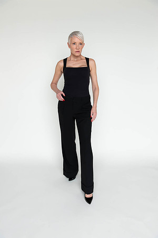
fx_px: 197
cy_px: 119
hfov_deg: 43.6
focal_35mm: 30
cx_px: 79
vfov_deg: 61.9
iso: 640
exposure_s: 1/125
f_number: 6.3
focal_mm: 30
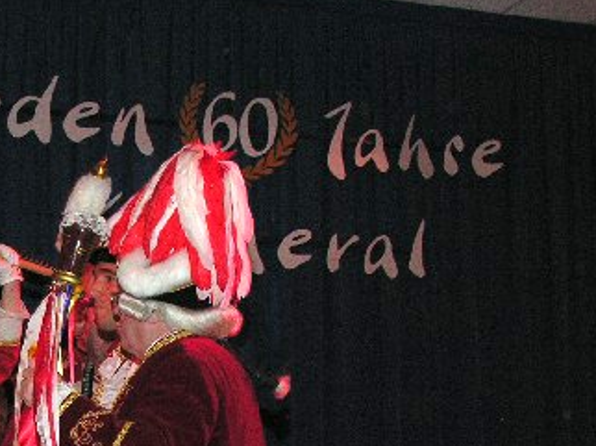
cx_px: -96
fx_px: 1497
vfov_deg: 16.5
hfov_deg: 21.1
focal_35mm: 87
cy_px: 477
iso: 200
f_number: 4
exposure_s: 1/60.1
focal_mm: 8.9
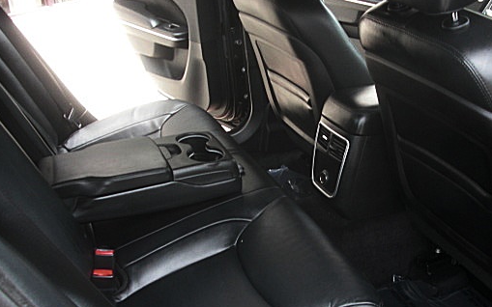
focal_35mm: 48
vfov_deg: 26.8
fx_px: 644
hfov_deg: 41.6
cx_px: 304
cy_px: 181
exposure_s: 1/80
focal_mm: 6.3
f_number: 2.8
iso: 100
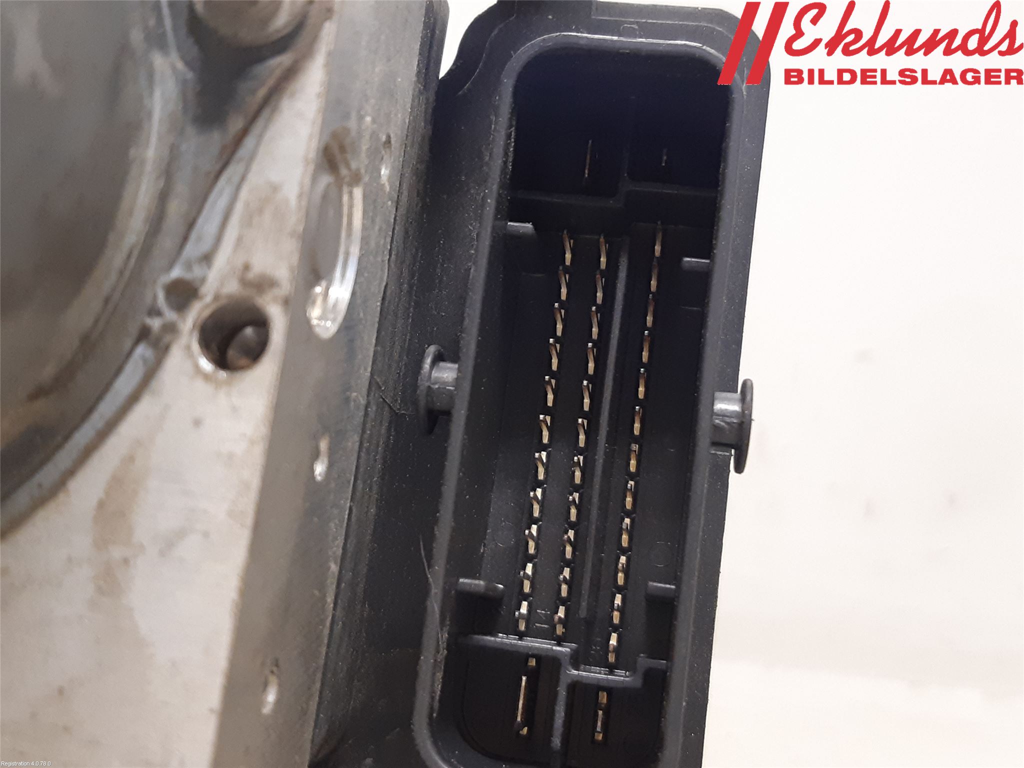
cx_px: 512
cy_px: 384
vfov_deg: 53.1
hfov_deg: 67.3
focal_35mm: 26
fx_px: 769
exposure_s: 1/25
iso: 250
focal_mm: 3.93
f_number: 1.7
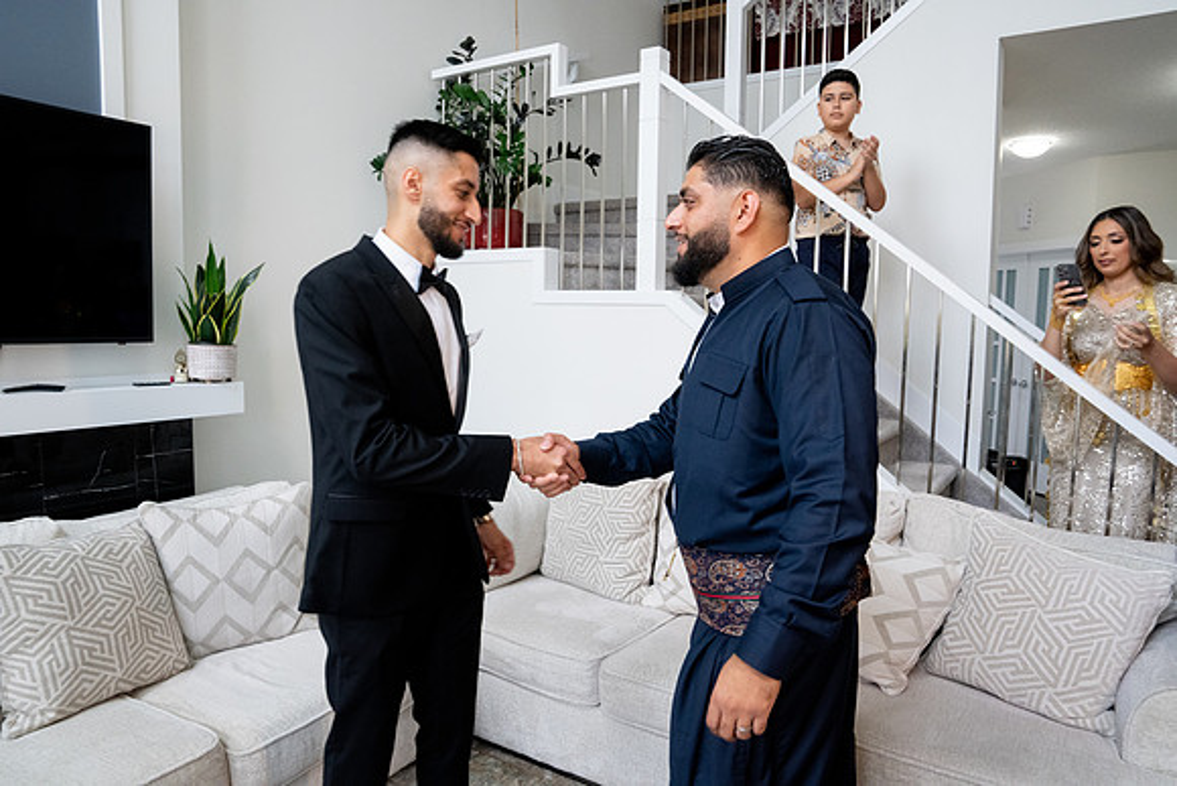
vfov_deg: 53.2
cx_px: 588
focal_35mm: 24
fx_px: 785
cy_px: 393
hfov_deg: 73.7
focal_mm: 24
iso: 5000
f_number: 9
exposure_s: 1/160
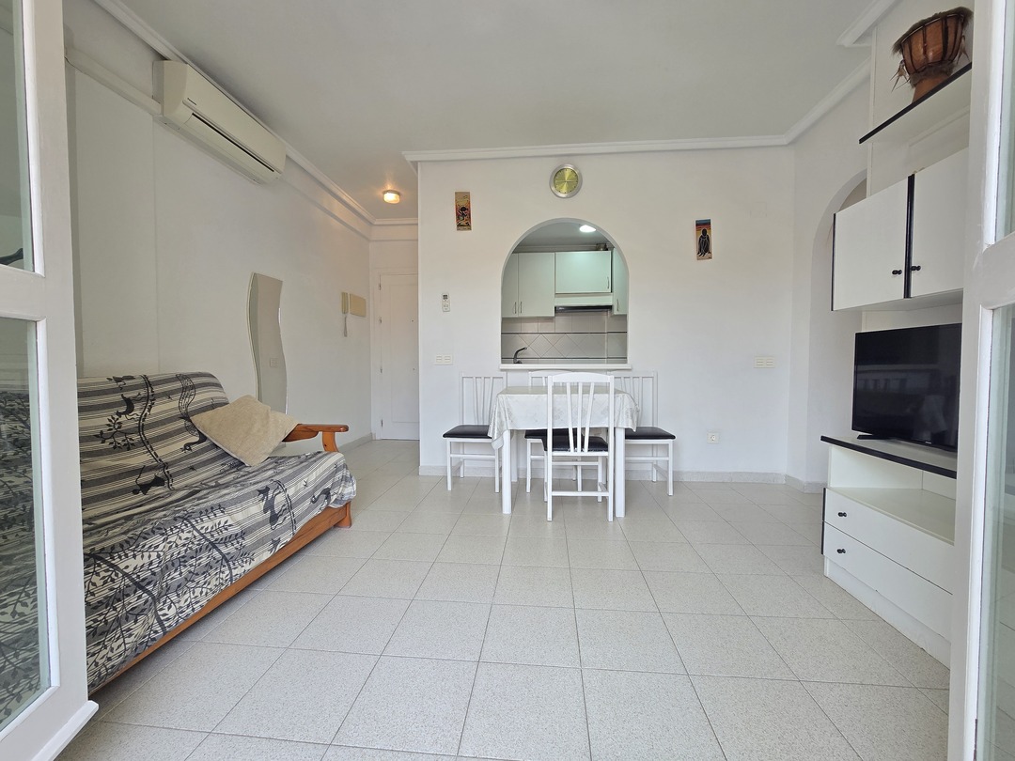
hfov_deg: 106.2
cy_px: 380
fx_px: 381
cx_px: 508
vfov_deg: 89.9
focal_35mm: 13
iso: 64
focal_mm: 2.2
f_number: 2.2
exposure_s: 1/100
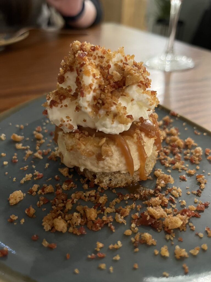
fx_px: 211
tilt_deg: -35.7
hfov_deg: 53.1
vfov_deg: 67.3
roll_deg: -1.5
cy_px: 141
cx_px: 106
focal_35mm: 26
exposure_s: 1/25
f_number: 1.6
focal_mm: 5.1
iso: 500
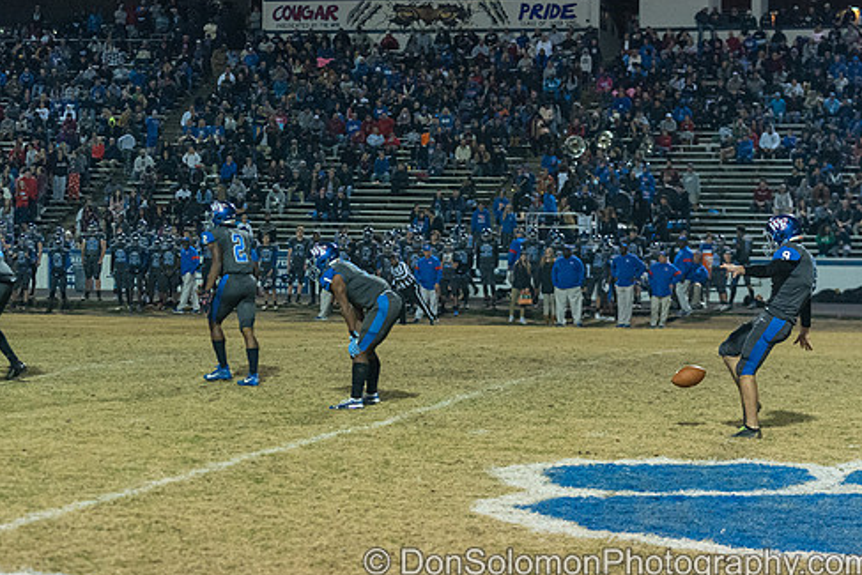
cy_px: 286
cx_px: 432
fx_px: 2323
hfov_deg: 21.0
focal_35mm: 97
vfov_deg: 14.1
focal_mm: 70
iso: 8000
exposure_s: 1/800
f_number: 2.8
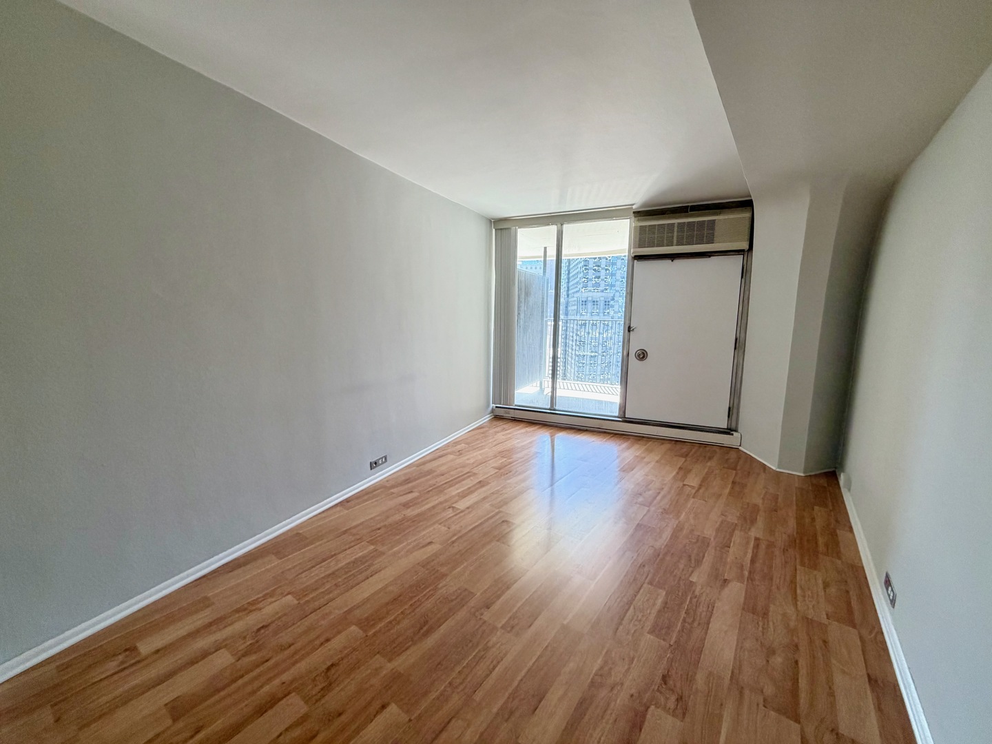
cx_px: 496
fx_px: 401
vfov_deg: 85.7
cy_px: 372
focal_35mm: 14
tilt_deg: -7.5
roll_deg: -0.2
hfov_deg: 102.1
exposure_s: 1/120
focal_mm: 2.22
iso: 200
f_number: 2.2
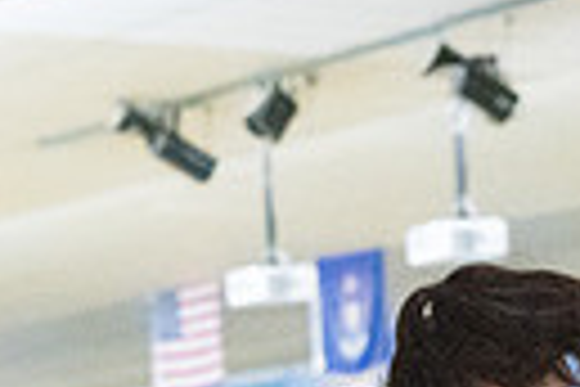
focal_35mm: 369
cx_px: 364
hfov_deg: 5.6
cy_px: 700
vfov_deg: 3.7
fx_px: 5945
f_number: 4
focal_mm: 82
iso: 10000
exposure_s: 1/1000
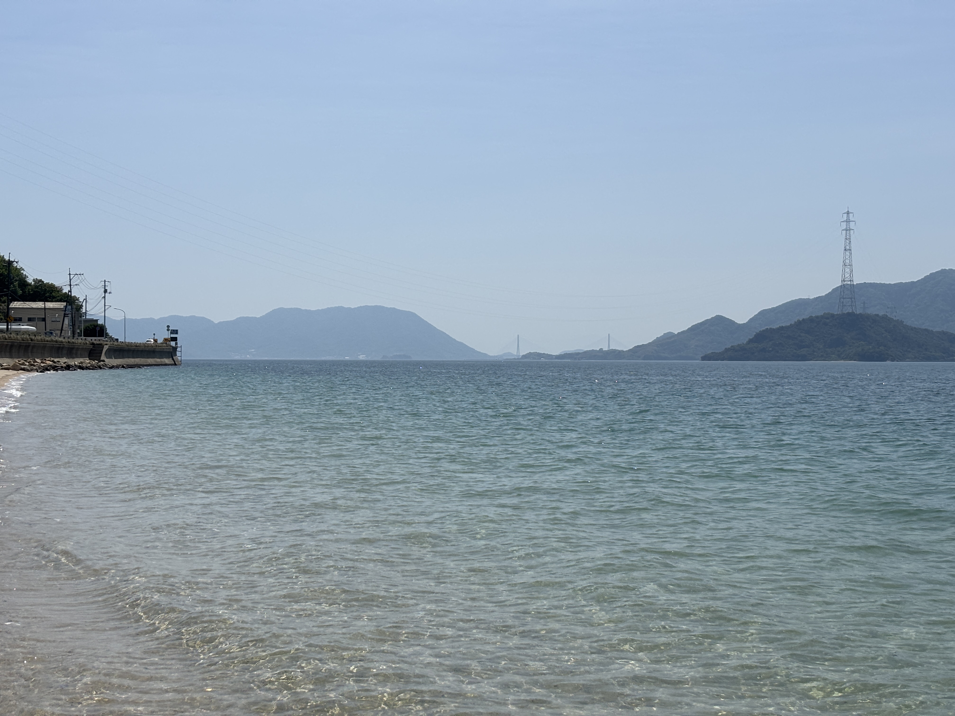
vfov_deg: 28.0
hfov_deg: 36.8
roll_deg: -0.3
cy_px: 358
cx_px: 478
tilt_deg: -0.7
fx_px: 1435
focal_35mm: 52
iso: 32
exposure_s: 1/7692
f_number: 1.6
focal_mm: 5.96
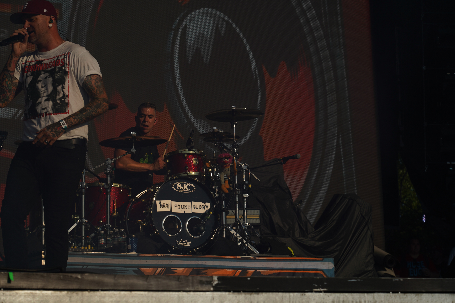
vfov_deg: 13.0
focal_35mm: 105
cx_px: 228
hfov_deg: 19.5
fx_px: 1327
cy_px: 152
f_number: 8
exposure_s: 1/1250
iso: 100
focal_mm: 105
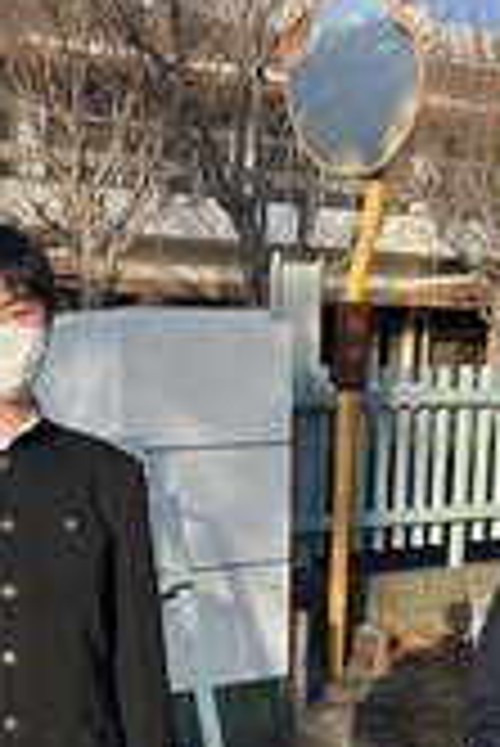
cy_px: 657
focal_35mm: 65
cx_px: 90
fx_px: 1351
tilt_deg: -12.6
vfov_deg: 29.8
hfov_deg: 20.7
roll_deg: +0.3
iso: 50
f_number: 1.6
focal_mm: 5.1
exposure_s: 1/2967
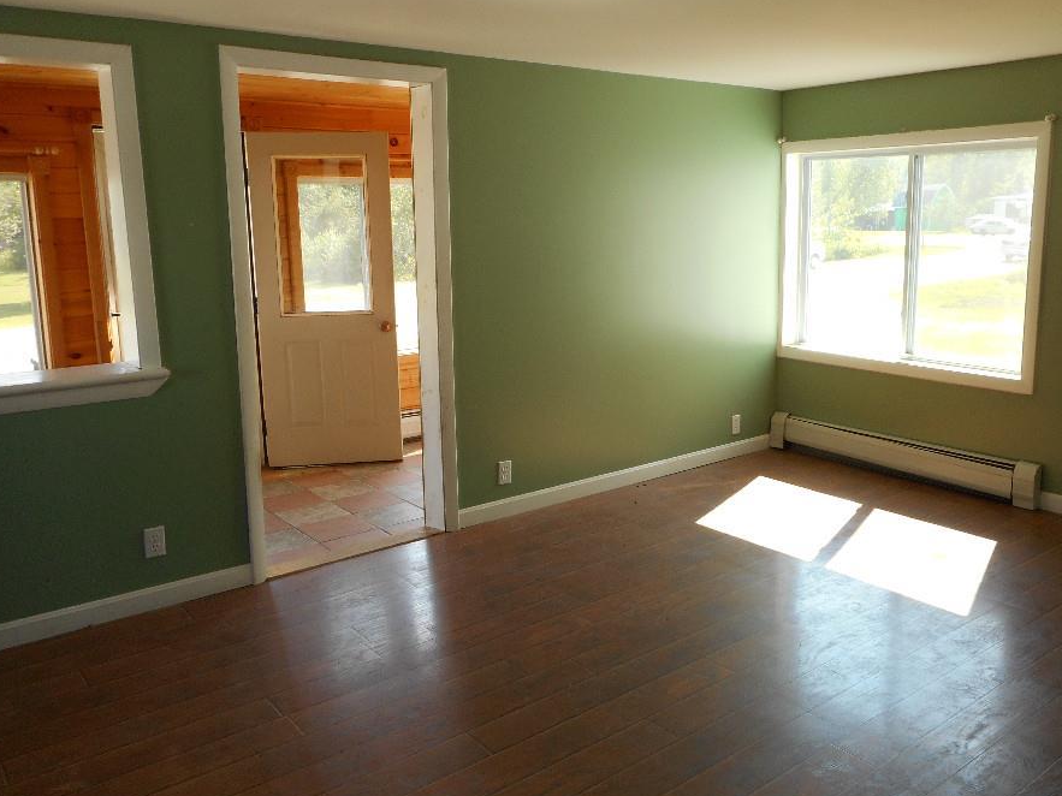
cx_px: 600
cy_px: 370
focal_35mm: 29
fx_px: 890
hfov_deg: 61.4
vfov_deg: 48.2
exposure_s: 1/60
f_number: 3.7
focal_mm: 4.5
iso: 80
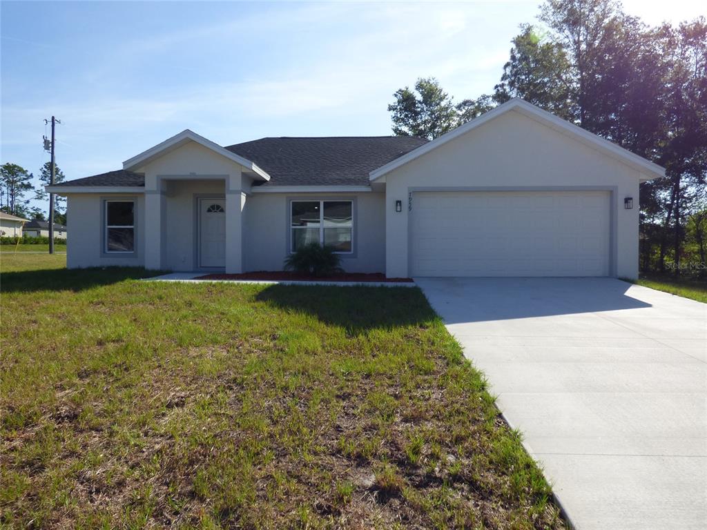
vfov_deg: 58.9
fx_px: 470
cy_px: 265
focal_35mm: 23
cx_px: 354
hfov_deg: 73.9
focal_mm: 4.11
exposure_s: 1/1300
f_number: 3
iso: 100
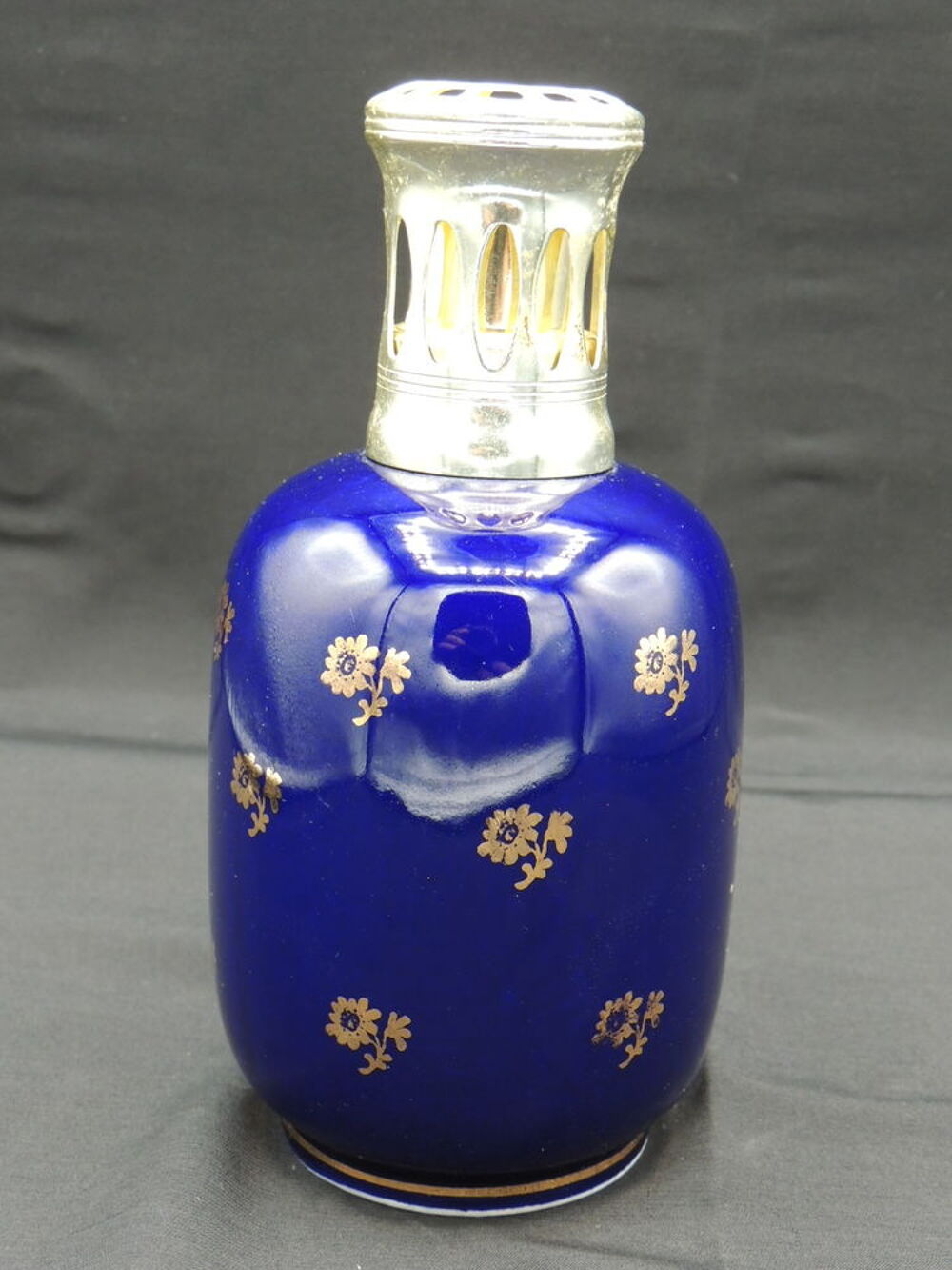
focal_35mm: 55
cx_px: 476
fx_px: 2016
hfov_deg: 26.6
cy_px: 635
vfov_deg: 34.9
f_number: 3.7
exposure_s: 1/50
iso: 400
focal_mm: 9.8
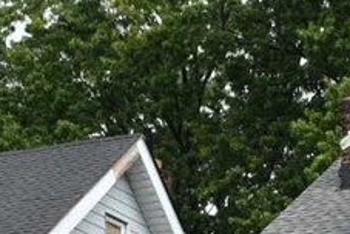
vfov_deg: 7.7
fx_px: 1674
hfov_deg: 11.6
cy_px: 477
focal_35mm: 172
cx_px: 461
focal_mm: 24
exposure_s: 1/250
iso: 200
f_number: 8
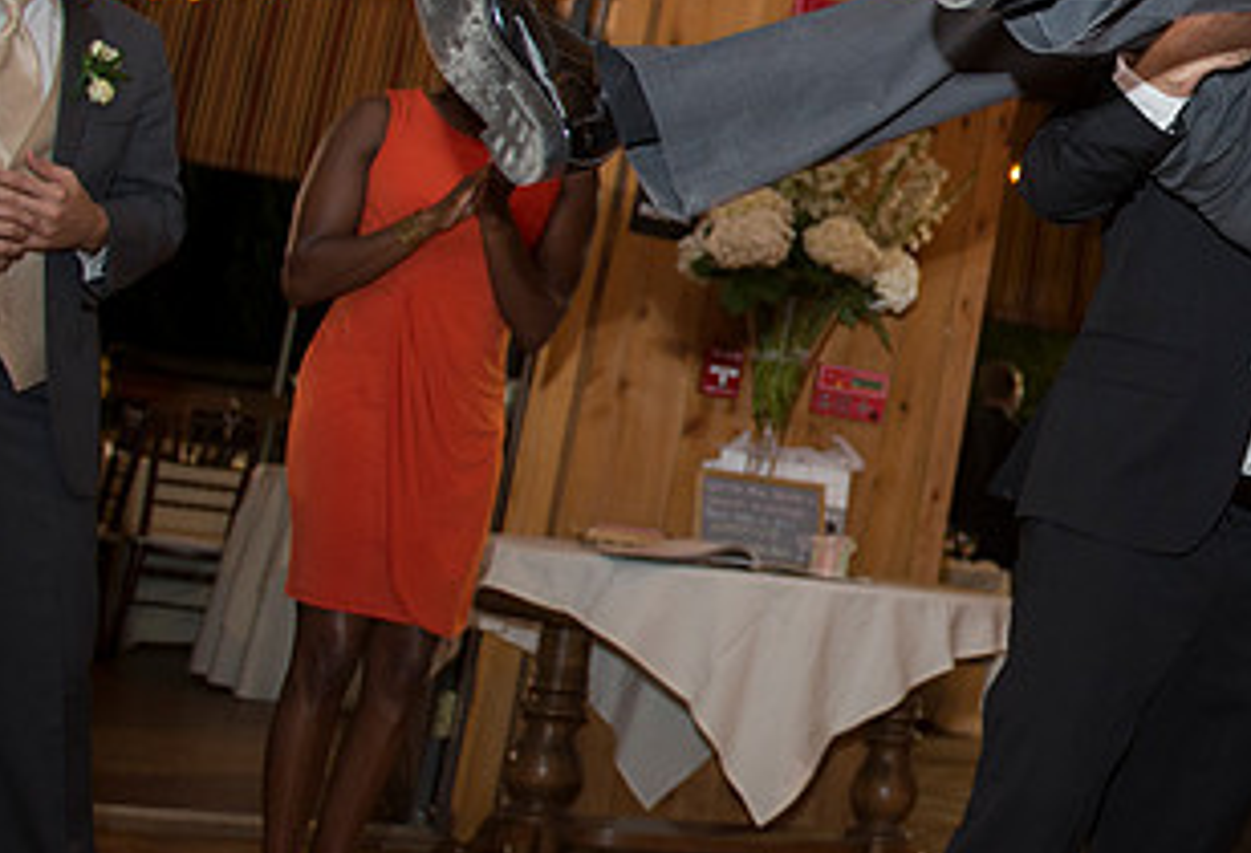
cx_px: 1494
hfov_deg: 28.2
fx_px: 2170
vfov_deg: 22.1
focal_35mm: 62
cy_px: 238
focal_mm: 24
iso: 640
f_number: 2.8
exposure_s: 1/60
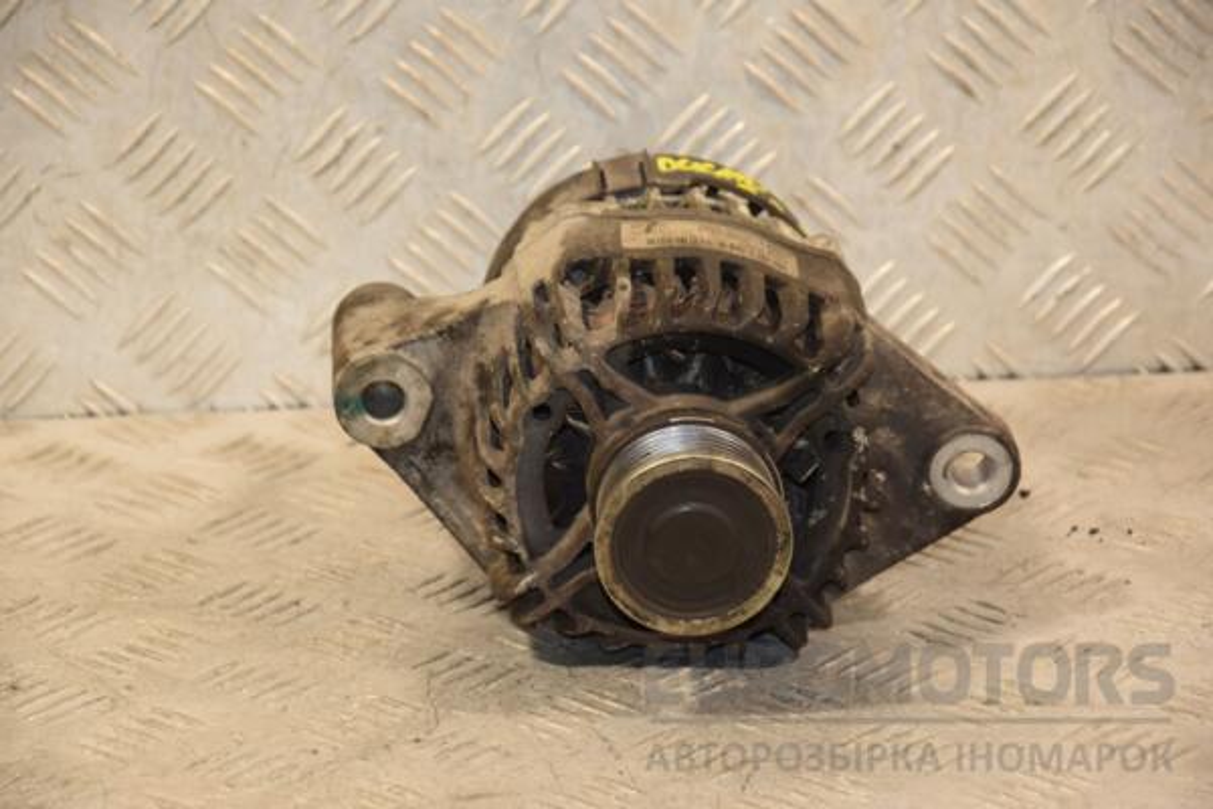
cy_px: 404
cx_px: 606
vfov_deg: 8.7
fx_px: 5306
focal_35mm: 158
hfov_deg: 13.0
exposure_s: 1/125
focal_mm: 105
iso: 800
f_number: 5.6
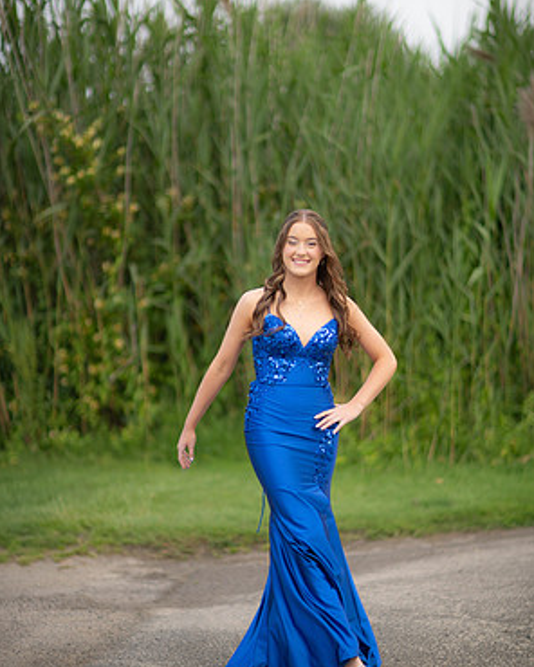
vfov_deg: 19.8
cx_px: 267
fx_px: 1916
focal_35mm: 97
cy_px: 341
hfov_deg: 15.9
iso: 100
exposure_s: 1/1600
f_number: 1.3
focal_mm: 85
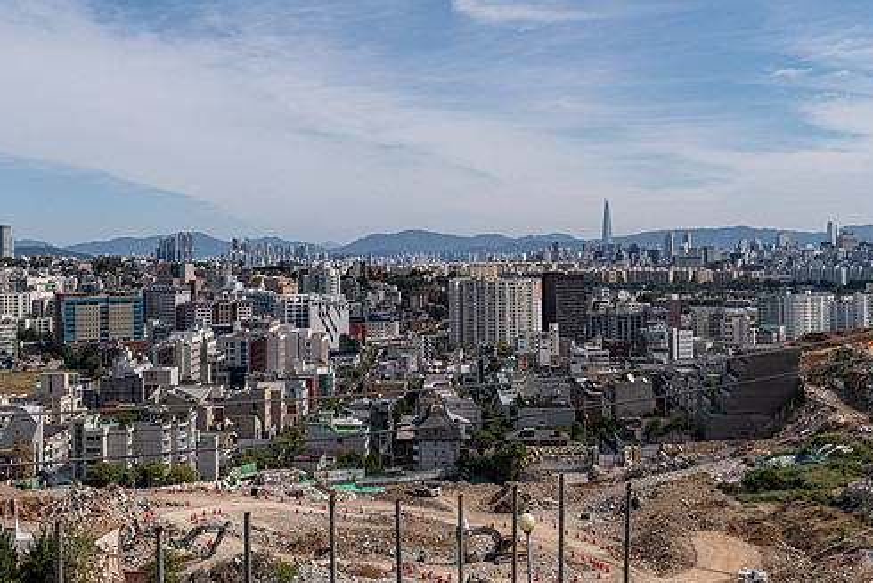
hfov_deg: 43.5
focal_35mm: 45
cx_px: 388
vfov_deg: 29.8
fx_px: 1092
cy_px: 240
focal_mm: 38
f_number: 4
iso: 64
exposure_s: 1/1600
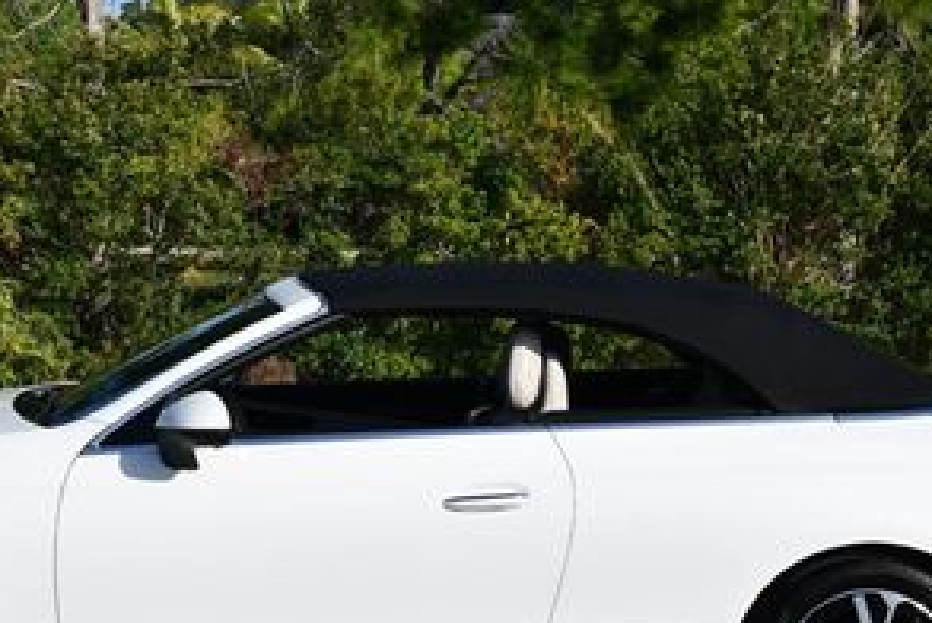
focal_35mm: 105
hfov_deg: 19.4
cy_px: 302
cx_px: 344
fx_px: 2721
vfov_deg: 13.1
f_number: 9
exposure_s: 1/320
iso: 100
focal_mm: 24
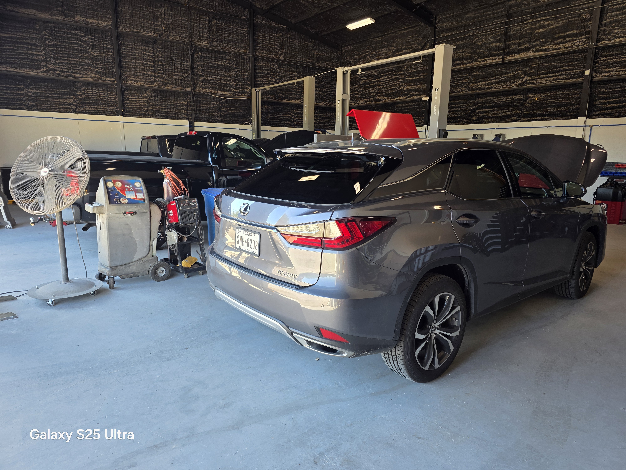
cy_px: 235
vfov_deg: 58.9
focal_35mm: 23
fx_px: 416
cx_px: 313
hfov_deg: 73.9
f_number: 1.7
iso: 64
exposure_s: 1/120
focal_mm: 6.3
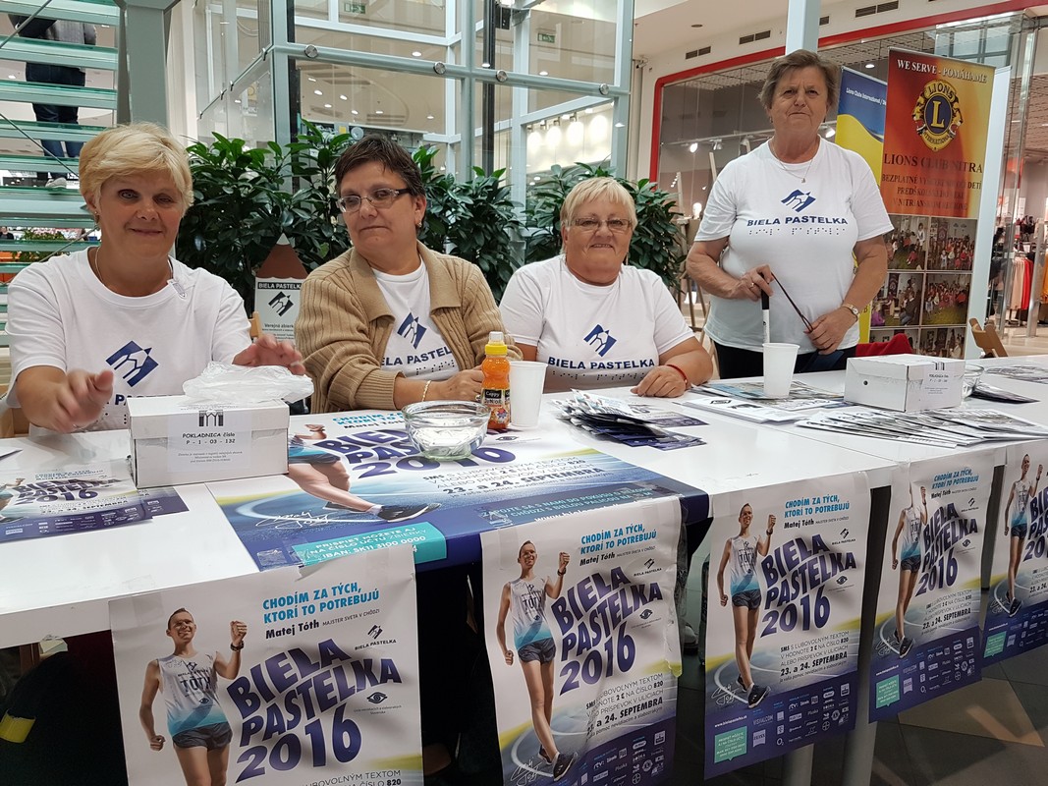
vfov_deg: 53.1
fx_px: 787
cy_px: 393
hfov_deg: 67.3
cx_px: 524
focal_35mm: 26
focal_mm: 4.2
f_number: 1.7
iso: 64
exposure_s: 1/50
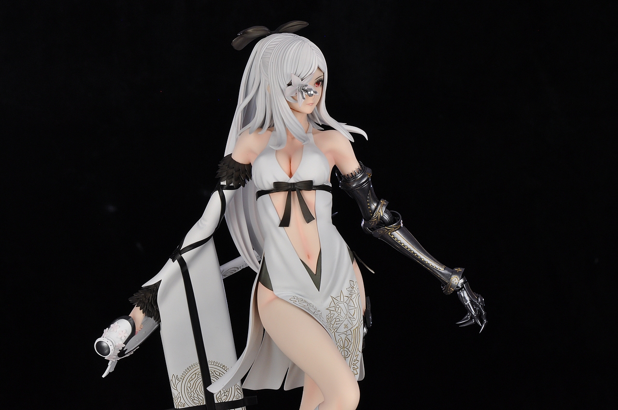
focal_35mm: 135
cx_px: 309
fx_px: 2315
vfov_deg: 10.1
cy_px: 205
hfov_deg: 15.2
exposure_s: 1/25
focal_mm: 90
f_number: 16
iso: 400
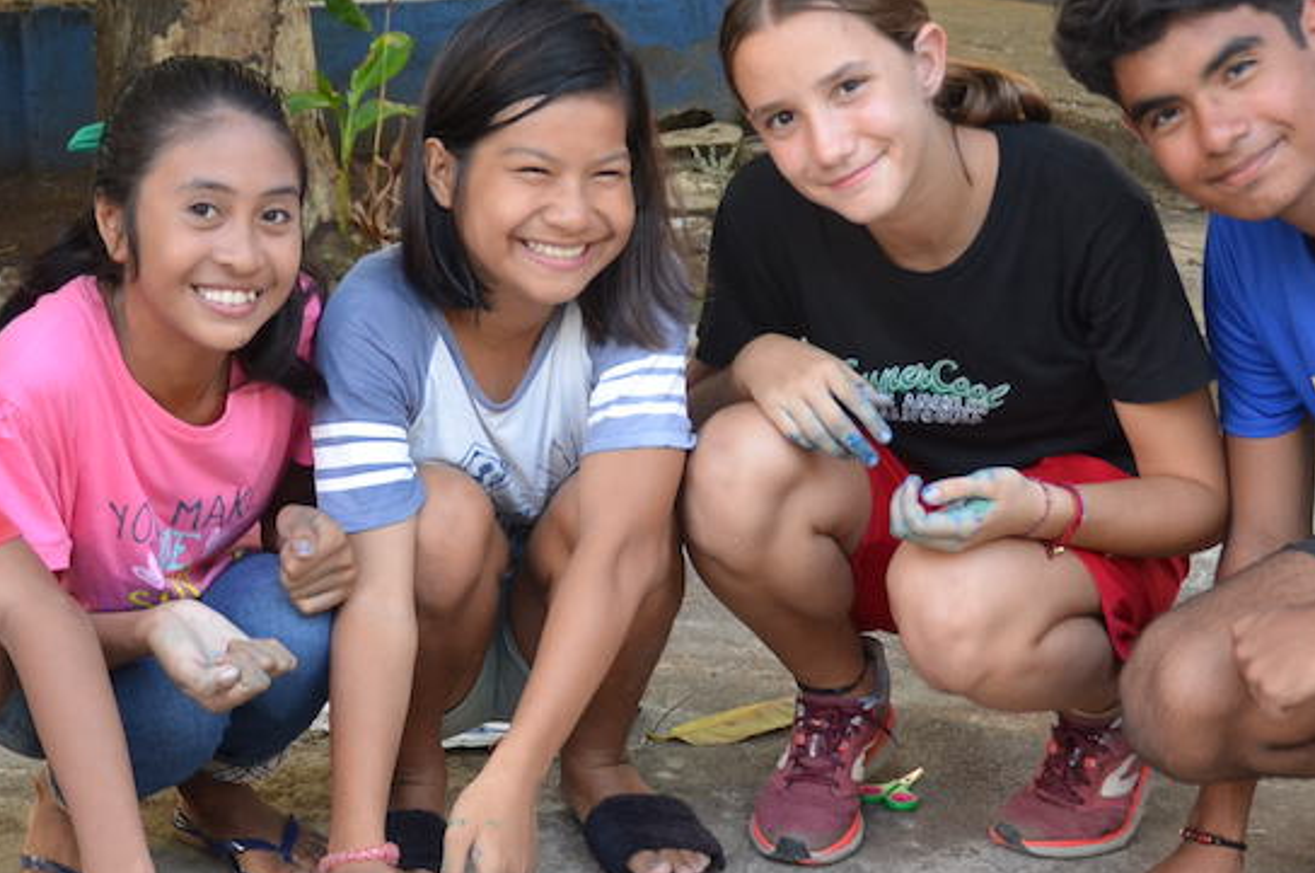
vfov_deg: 15.8
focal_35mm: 86
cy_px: 548
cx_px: 658
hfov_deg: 23.7
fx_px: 3137
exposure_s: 1/80
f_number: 4.5
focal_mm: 26
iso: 400
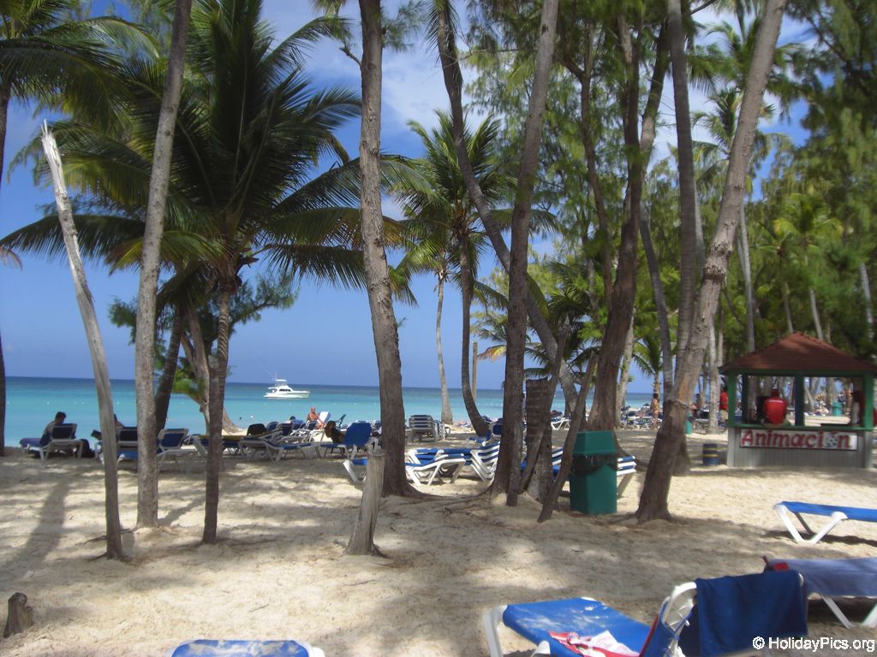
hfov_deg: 49.0
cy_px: 328
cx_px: 438
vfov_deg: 37.7
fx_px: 963
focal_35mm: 38
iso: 64
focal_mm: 6.2
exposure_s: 1/160
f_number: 8
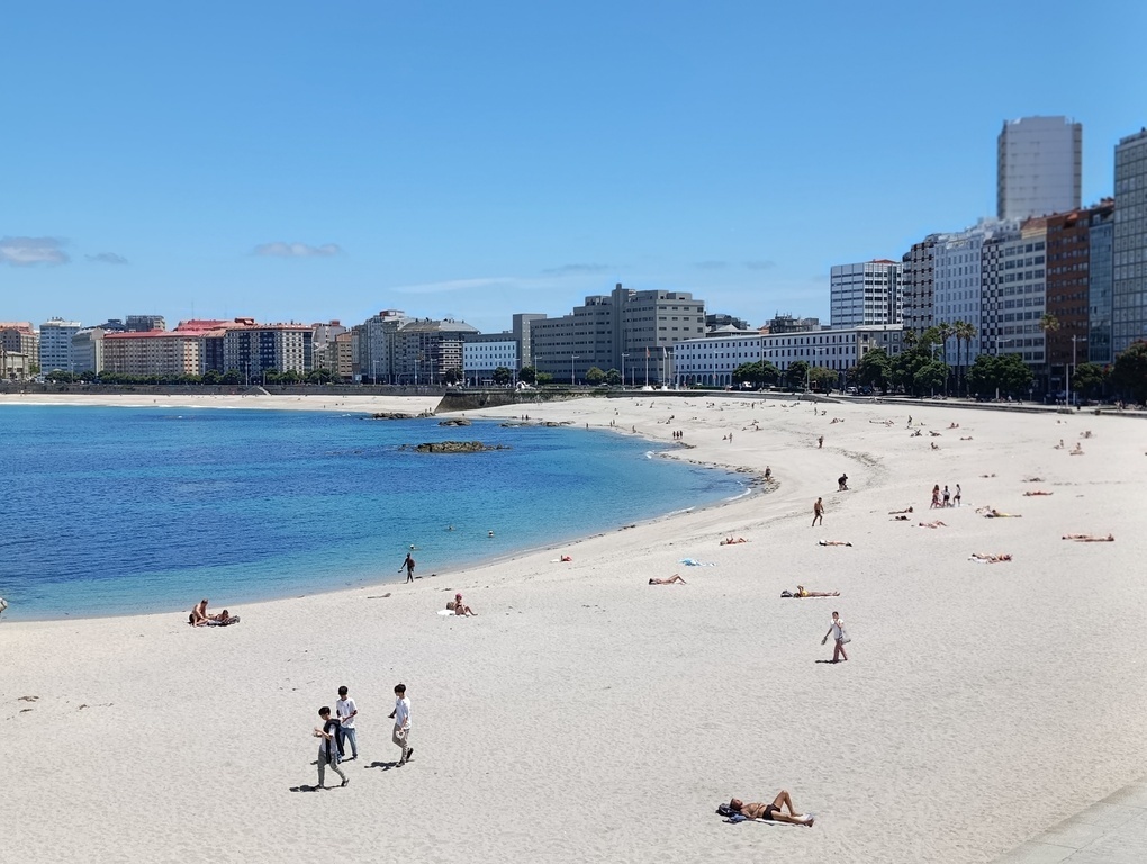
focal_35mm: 92
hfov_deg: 21.3
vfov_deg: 16.1
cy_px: 432
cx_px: 574
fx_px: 3053
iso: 50
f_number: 1.65
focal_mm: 6.11
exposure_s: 1/769
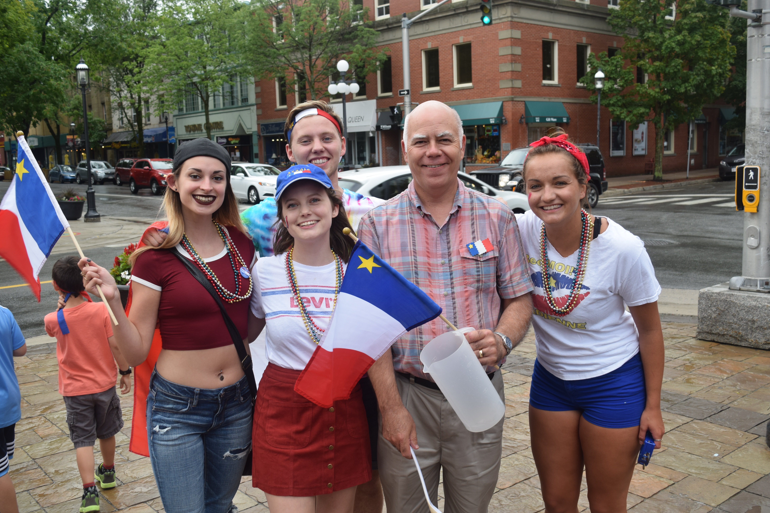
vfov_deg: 37.3
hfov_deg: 53.8
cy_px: 256
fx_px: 760
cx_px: 391
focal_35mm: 36
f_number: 5.6
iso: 200
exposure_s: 1/125
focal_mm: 23
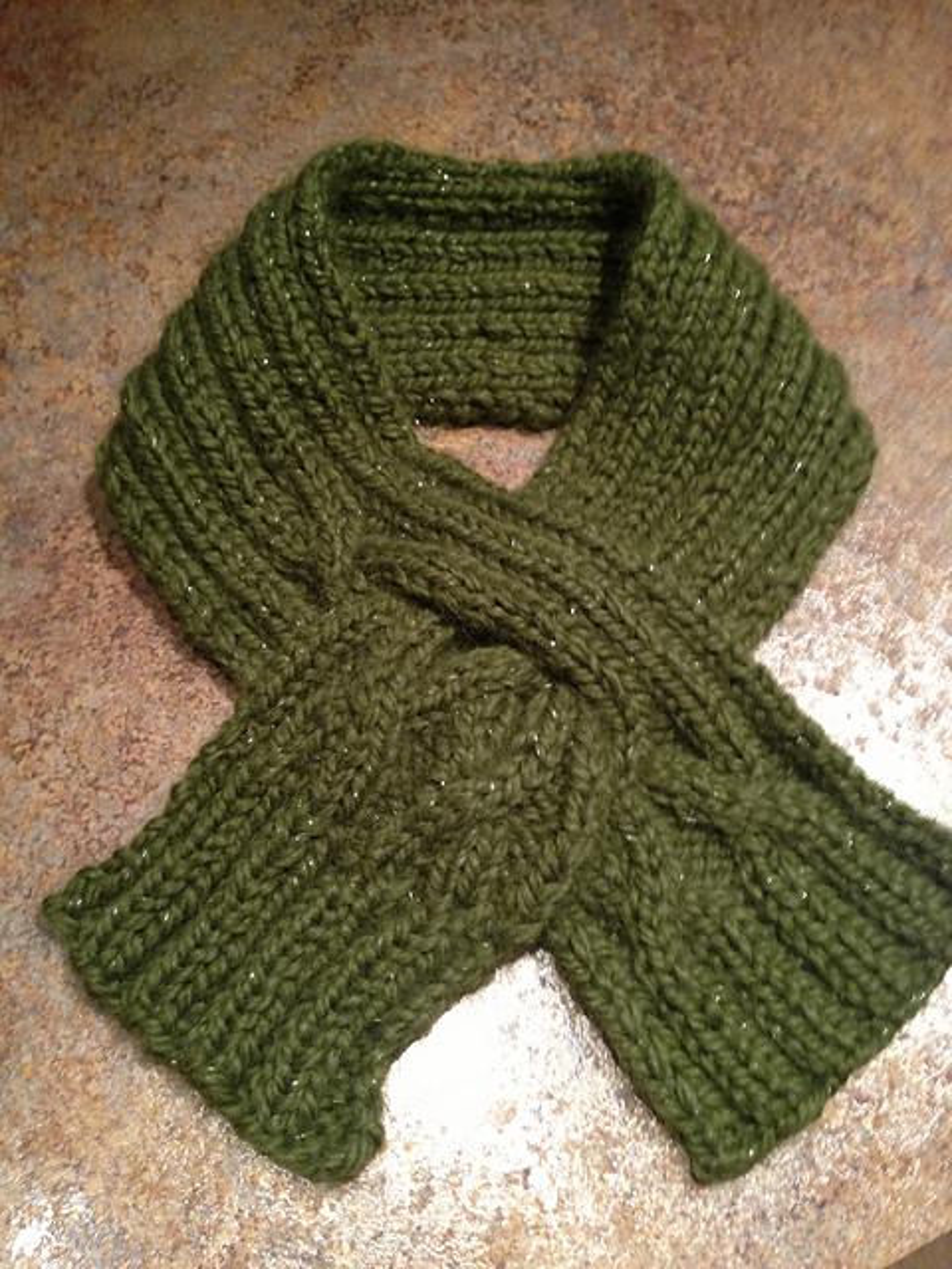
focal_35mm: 33
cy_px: 634
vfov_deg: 55.4
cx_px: 476
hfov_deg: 42.9
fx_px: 1210
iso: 100
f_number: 2.4
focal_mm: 4.13
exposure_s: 1/20
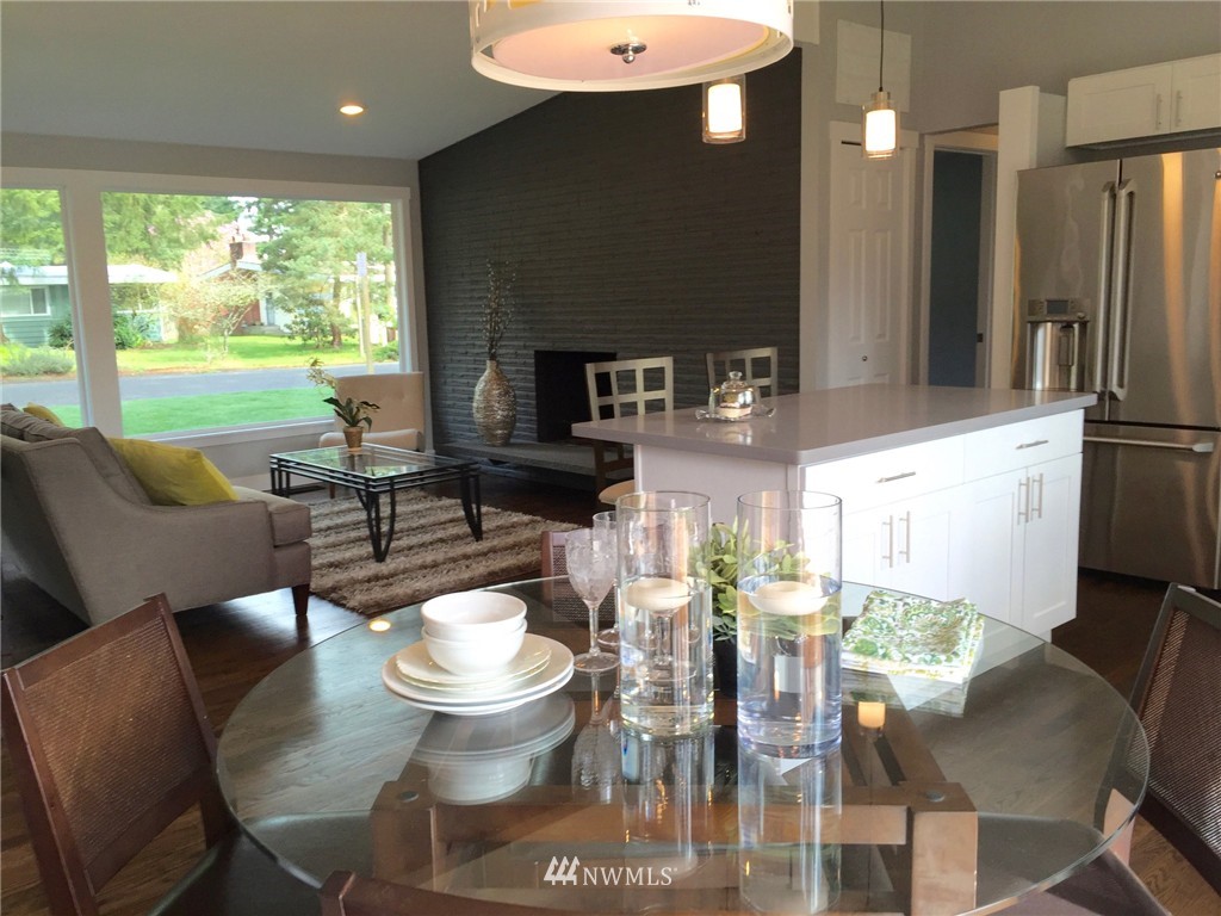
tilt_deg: -9.9
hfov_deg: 61.7
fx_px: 1023
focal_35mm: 29
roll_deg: +2.3
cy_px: 458
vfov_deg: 48.2
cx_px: 610
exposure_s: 1/120
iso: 32
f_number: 2.2
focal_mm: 4.15
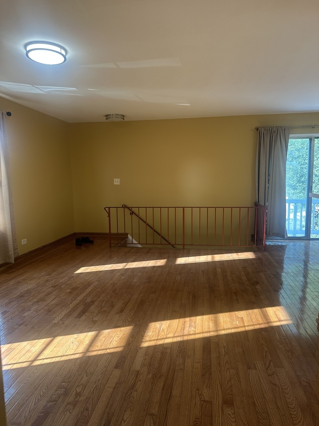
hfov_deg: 56.8
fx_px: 295
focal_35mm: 24
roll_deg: +0.7
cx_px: 160
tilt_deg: -5.4
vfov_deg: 71.6
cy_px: 213
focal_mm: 6.86
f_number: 1.78
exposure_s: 1/120
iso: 100
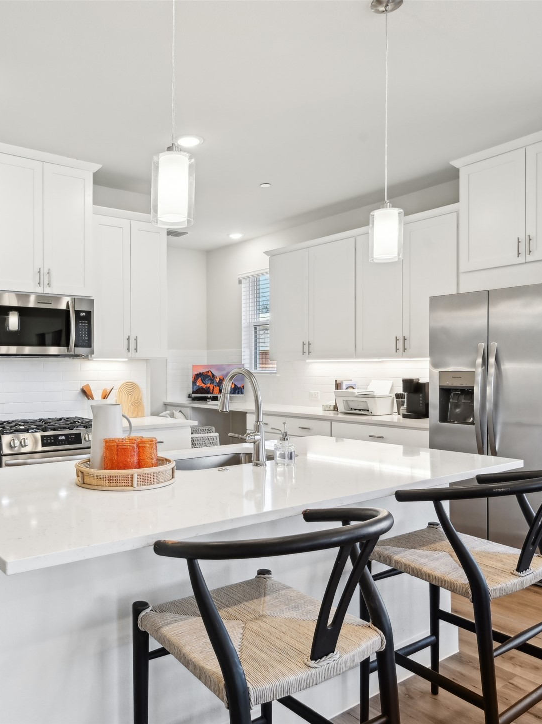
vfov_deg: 67.3
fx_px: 543
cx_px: 172
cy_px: 362
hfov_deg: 51.9
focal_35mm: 26
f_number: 8
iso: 400
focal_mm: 18
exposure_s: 1/50
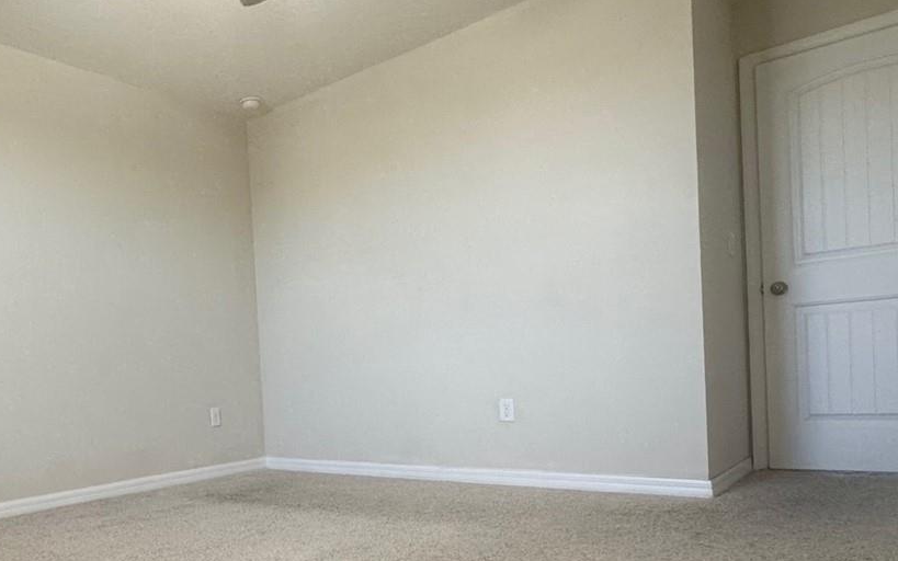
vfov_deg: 42.1
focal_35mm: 29
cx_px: 214
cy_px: 408
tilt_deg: -2.7
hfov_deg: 60.7
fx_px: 710
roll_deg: +3.6
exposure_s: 1/120
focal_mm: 2.22
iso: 200
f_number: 2.2
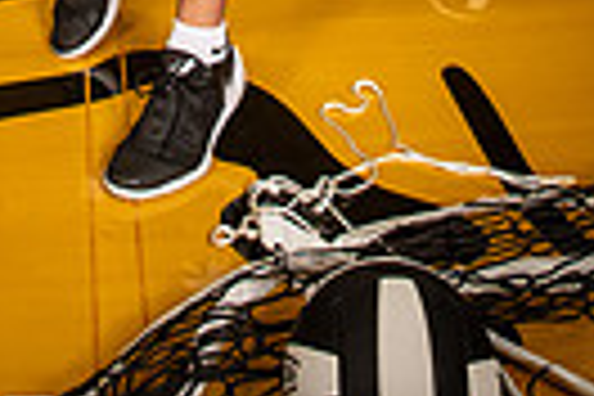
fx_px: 1353
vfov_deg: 12.3
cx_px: 126
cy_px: -612
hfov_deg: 24.4
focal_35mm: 82
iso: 800
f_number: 7.1
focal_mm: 24
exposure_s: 1/320
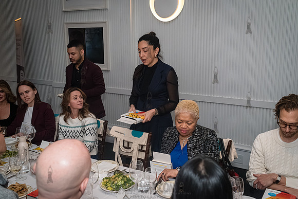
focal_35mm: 35
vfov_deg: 37.5
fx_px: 293
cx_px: 149
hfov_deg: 53.9
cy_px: 100
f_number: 4.5
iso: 6400
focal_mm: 35
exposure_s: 1/320
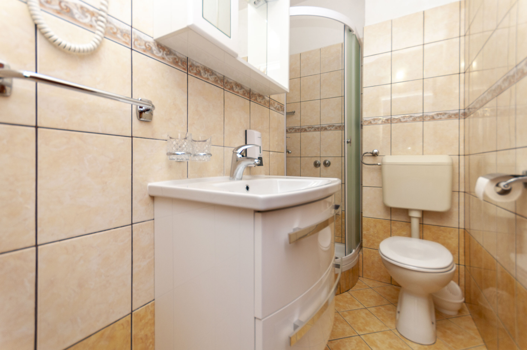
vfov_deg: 77.2
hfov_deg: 100.4
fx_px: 219
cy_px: 175
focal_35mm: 15
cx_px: 264
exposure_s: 1/60
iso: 160
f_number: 4
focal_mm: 10
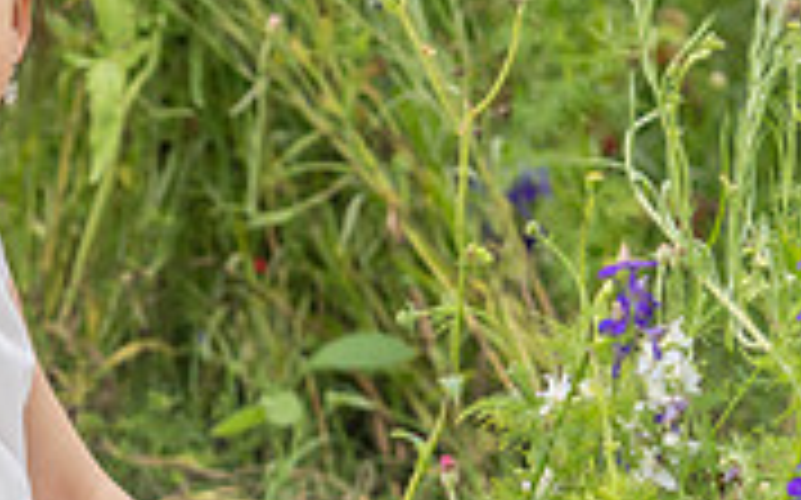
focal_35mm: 262
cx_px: -261
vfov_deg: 5.0
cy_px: 178
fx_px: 5716
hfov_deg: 7.9
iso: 250
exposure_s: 1/400
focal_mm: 79
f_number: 3.5
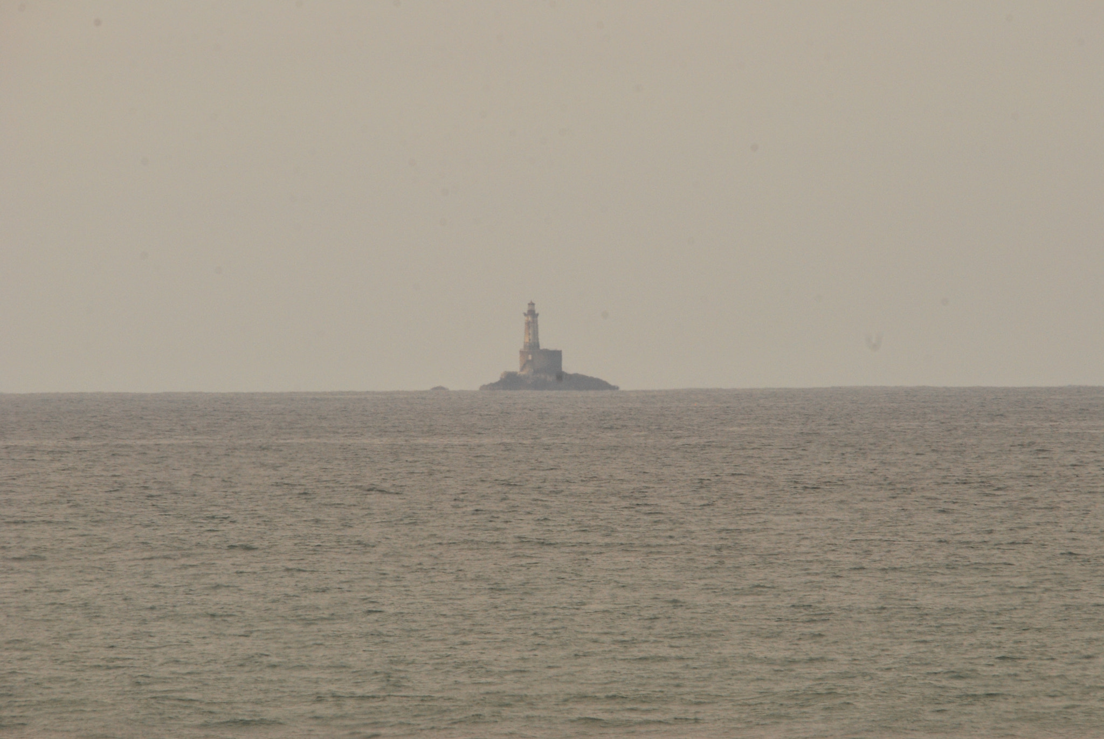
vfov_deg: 1.8
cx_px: 552
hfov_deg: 2.7
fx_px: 23028
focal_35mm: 750
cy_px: 370
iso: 400
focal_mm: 500
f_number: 16
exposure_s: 1/500
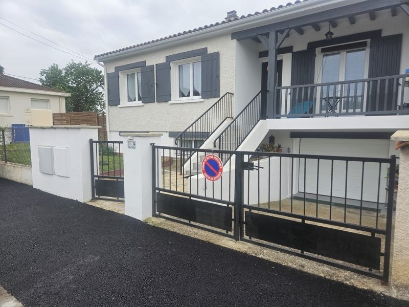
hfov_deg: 73.9
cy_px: 154
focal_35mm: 23
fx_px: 272
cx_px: 204
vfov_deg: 58.9
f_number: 1.8
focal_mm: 5.4
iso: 40
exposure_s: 1/446
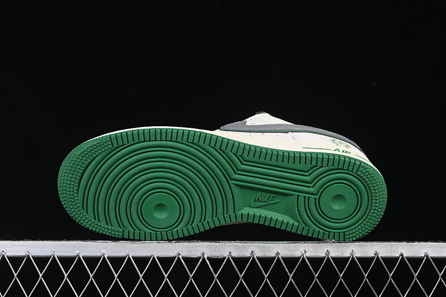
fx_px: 929
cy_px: 148
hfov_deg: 27.0
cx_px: 223
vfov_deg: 18.2
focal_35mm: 75
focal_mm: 50
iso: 160
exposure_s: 1/80
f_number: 7.1
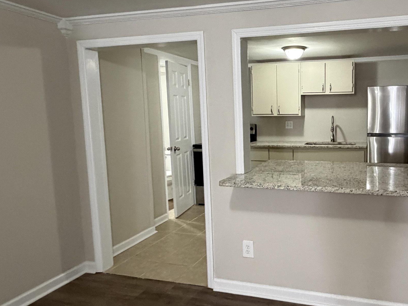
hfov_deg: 62.2
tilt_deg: -3.9
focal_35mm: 27
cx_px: 297
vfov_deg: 51.3
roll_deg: +0.5
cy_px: 145
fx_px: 318
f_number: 2.2
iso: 640
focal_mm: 2.22
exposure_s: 1/60
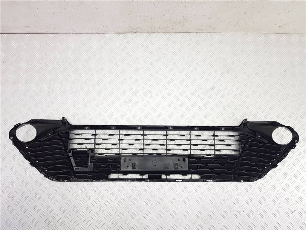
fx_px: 230
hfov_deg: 67.3
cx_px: 153
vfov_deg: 53.1
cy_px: 115
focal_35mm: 26
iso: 80
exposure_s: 1/100
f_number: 1.7
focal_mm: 4.2
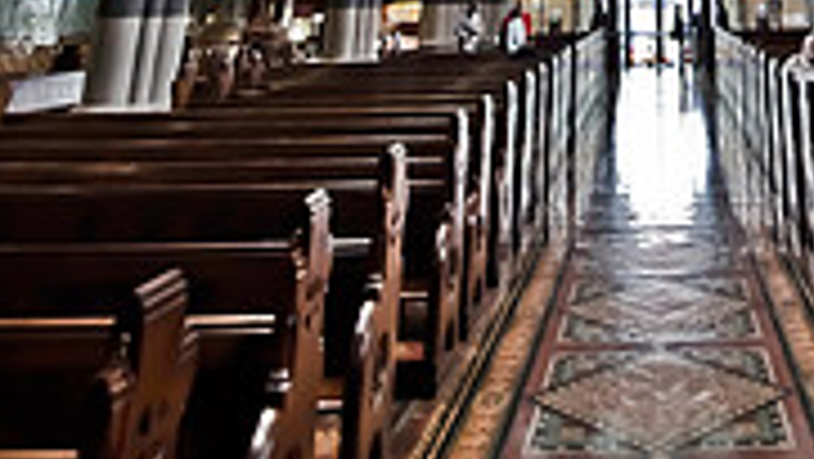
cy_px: -310
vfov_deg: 22.2
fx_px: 842
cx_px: 657
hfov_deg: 48.5
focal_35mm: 39
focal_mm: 10
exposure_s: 1/40
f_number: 3.5
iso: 1000
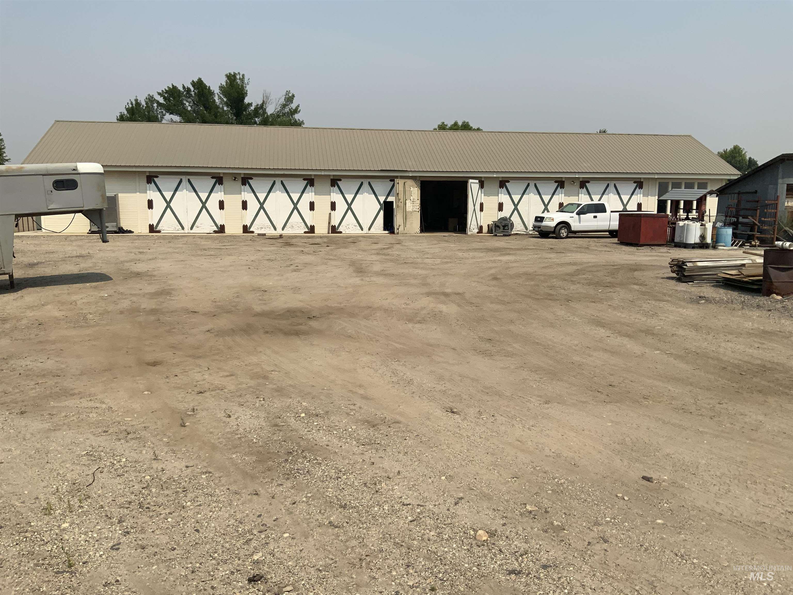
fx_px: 664
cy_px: 298
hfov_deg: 61.7
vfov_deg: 48.2
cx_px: 396
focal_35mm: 29
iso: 20
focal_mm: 3
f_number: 1.8
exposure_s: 1/3788
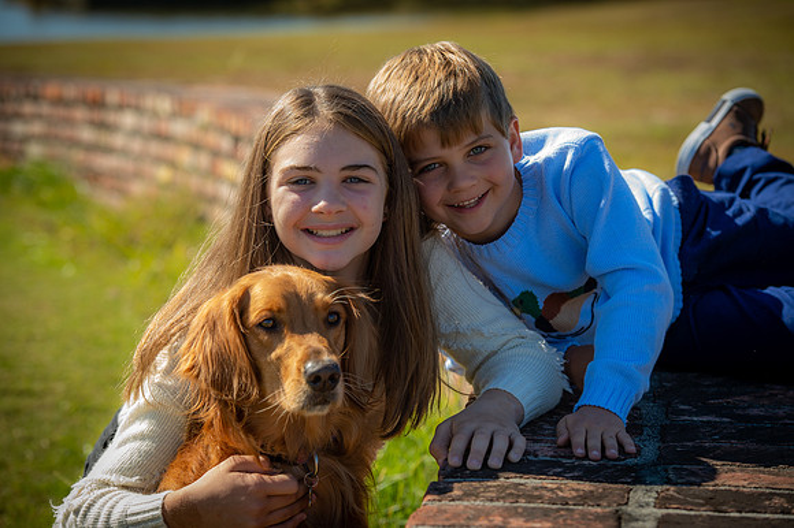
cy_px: 264
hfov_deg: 18.3
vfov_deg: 12.2
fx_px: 2469
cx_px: 397
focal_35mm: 112
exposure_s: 1/250
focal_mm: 112
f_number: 5
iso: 50
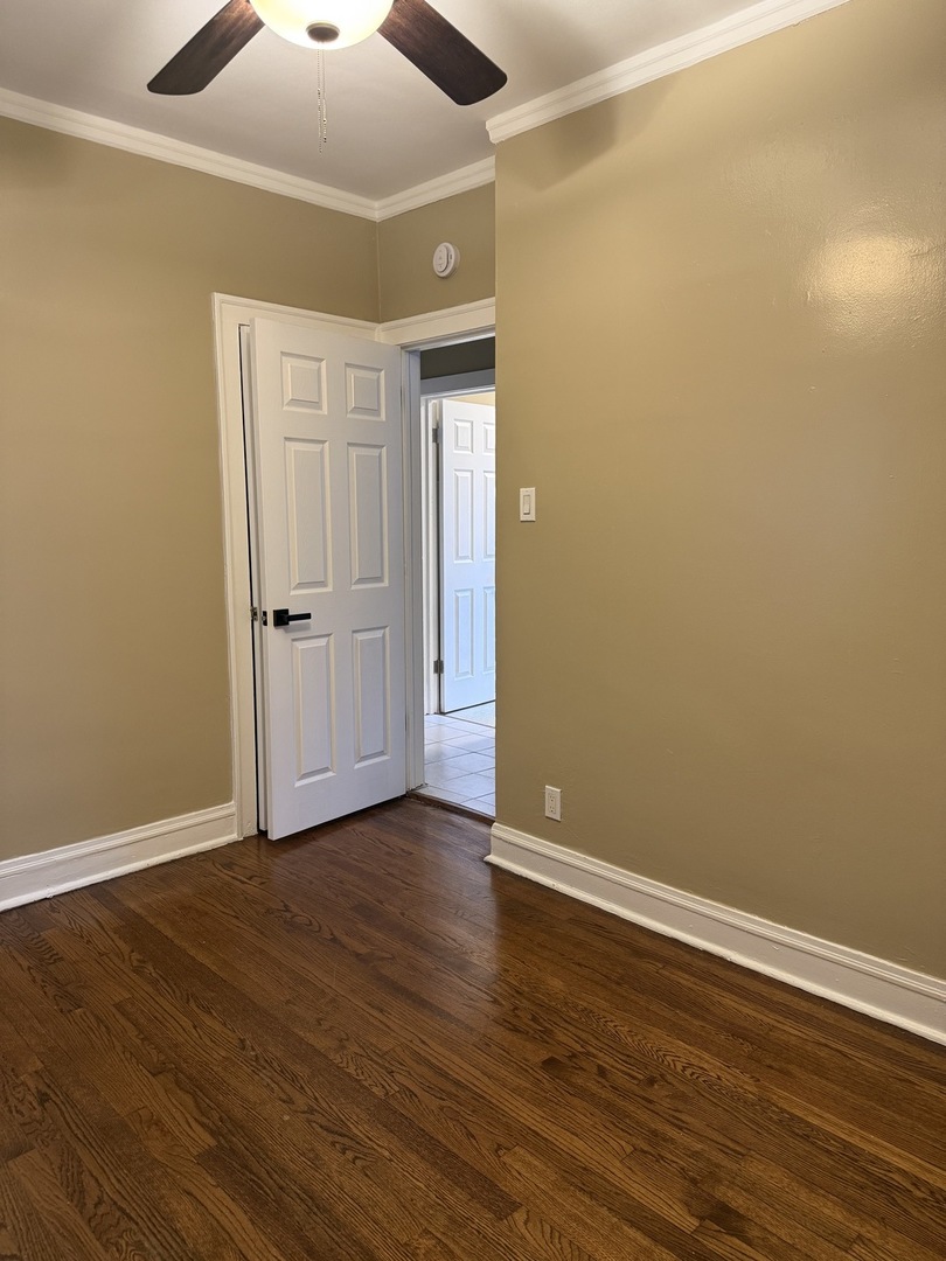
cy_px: 630
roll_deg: -0.2
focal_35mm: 24
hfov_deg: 56.8
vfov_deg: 71.6
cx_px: 473
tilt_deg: -6.4
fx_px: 875
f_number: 1.78
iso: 250
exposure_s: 1/60
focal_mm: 6.76
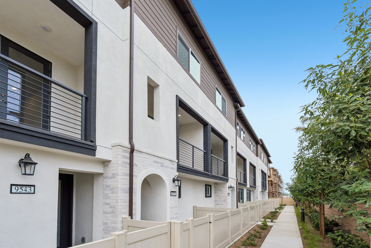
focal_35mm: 16
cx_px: 186
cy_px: 124
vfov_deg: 72.0
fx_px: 170
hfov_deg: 95.0
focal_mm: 16.5
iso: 125
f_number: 8
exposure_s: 1/500
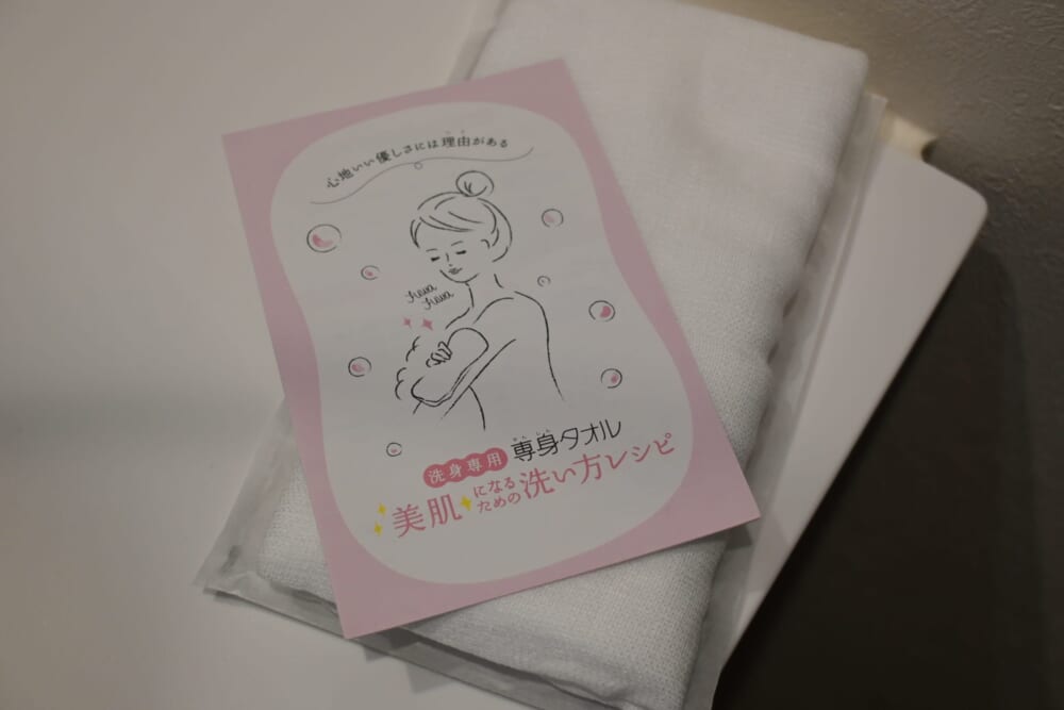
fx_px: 1219
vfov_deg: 32.5
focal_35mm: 41
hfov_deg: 47.1
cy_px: 355
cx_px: 532
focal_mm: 27.5
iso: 450
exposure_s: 1/125
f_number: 4.5
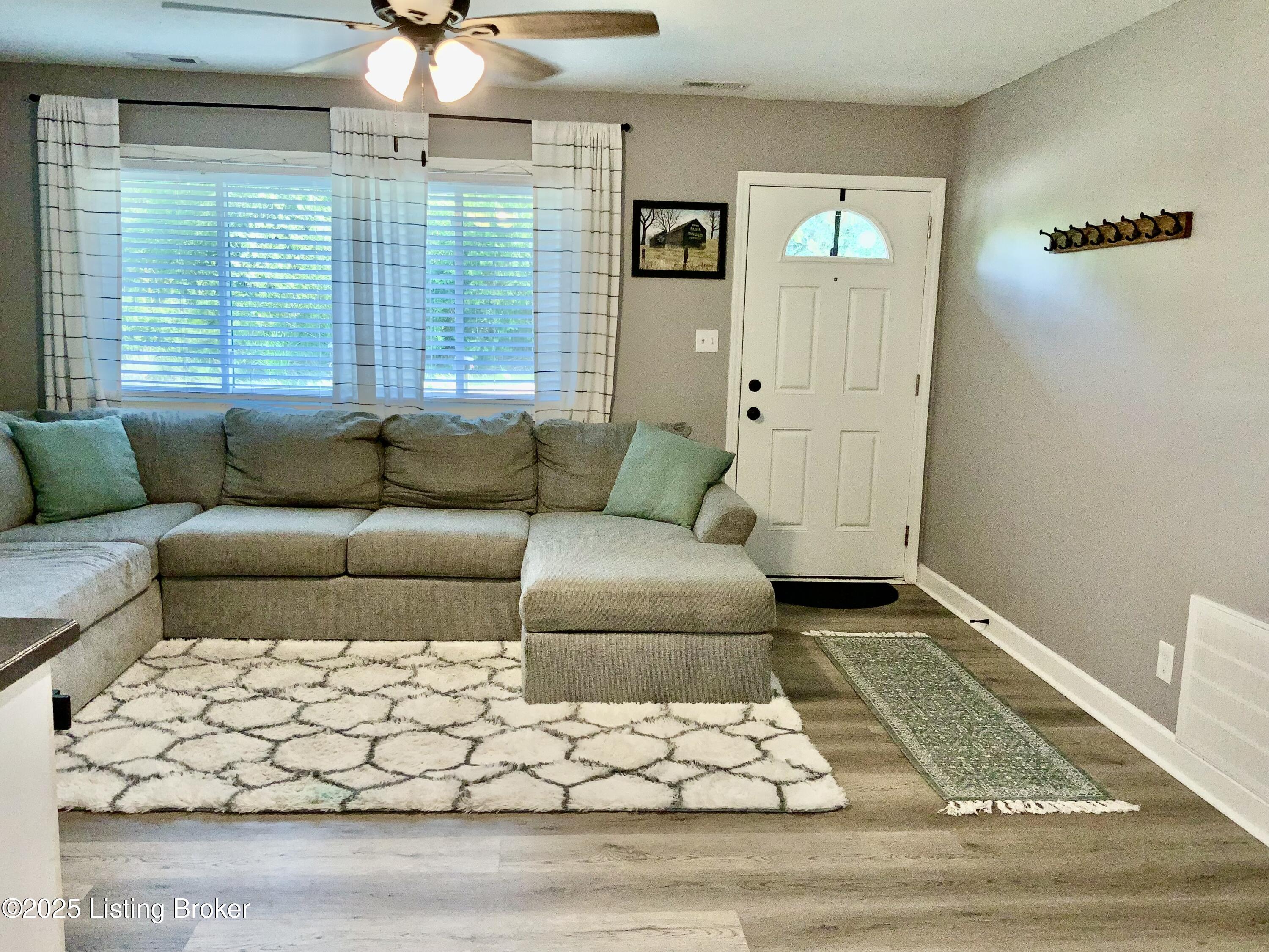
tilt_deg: -8.7
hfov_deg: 61.7
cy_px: 476
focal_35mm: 29
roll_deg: -0.4
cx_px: 634
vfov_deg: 48.2
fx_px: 1063
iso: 16
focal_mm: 3
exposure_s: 1/67
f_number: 1.8
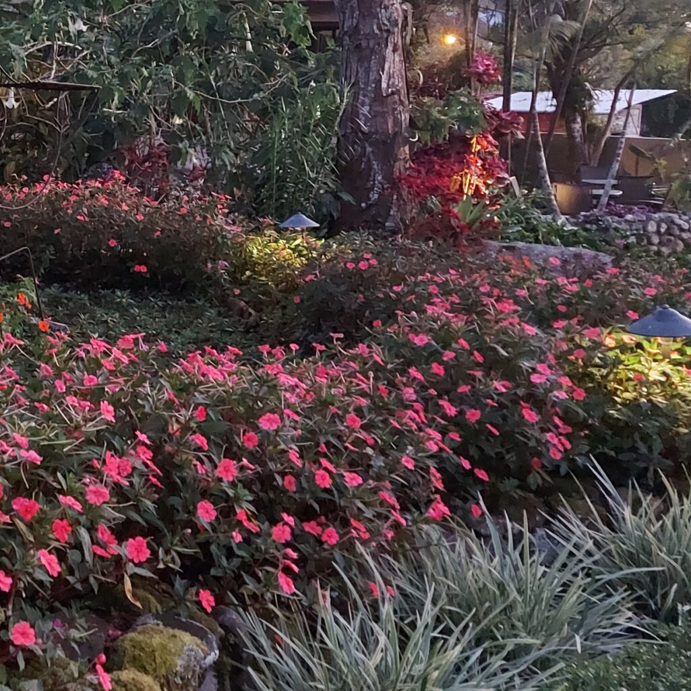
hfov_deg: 30.2
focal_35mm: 53
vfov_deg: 31.9
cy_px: 217
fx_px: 1197
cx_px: 22
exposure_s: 1/16
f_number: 1.8
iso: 1250
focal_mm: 5.23
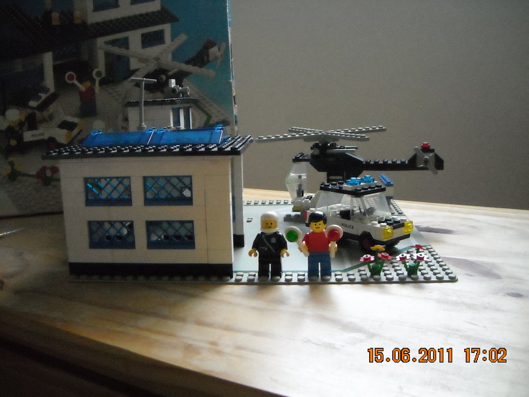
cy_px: 198
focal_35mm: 35
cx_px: 264
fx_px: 535
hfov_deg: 52.6
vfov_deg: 40.7
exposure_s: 1/105
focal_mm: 5.7
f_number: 2.8
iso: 800
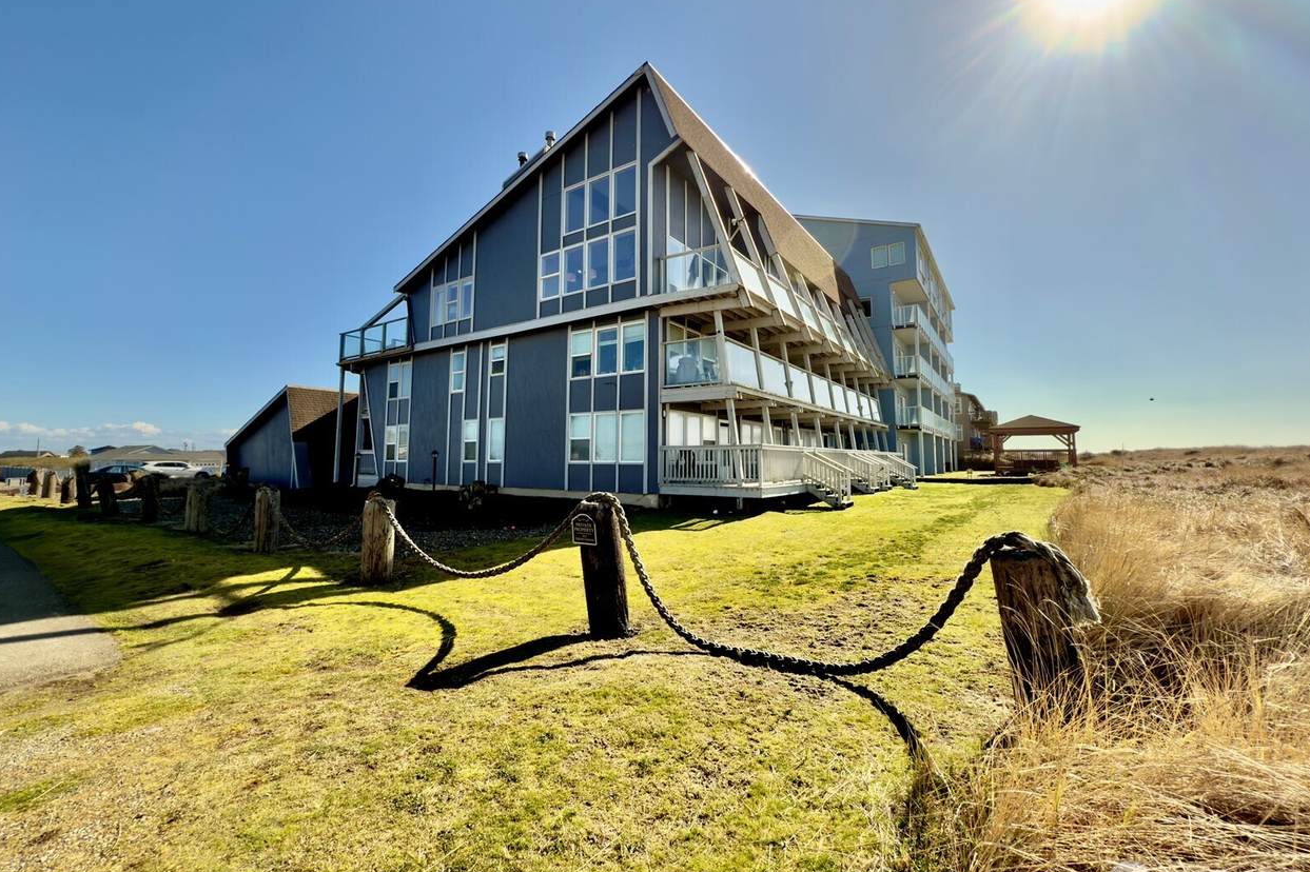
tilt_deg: +6.4
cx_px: 651
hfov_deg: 100.4
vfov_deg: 77.2
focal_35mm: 15
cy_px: 412
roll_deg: +0.3
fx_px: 546
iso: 25
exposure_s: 1/622
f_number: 2.2
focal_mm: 2.22
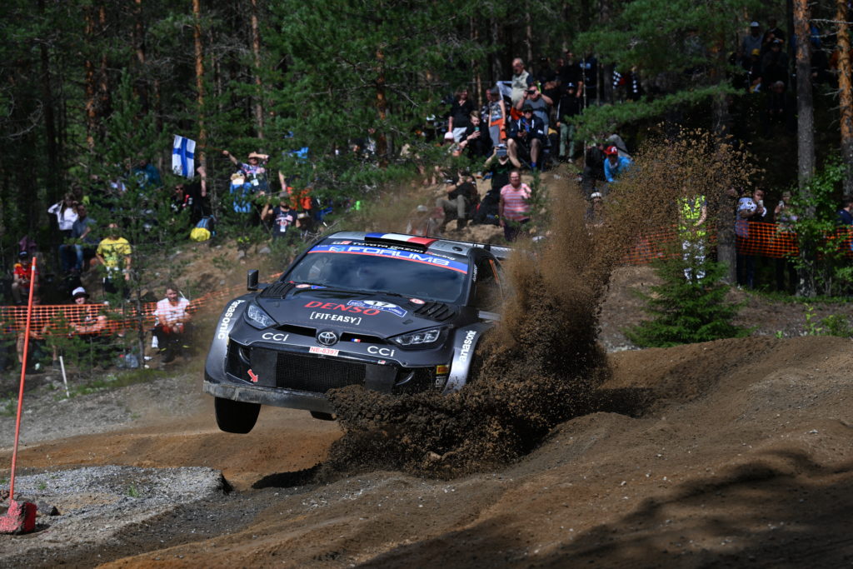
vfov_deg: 14.7
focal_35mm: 93
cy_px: 284
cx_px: 426
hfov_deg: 21.9
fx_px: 2204
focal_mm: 93
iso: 100
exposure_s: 1/1000
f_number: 5
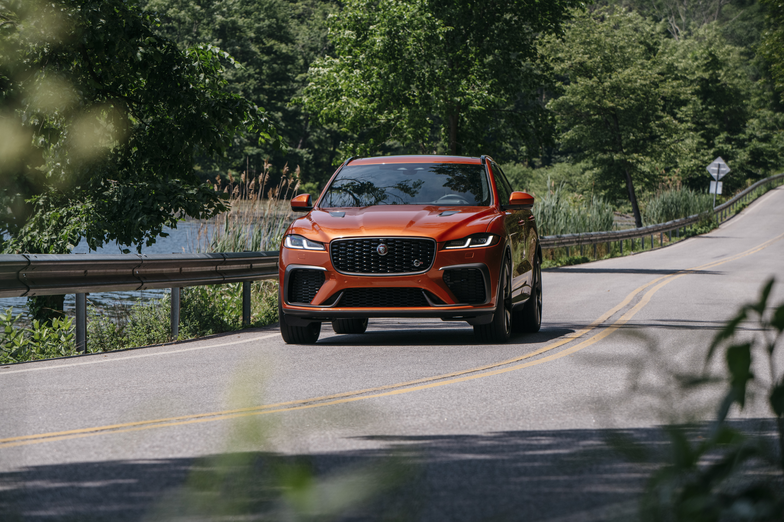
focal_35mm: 135
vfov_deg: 10.2
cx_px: 392
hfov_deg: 15.2
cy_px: 261
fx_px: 2940
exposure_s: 1/320
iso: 250
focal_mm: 135
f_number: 8
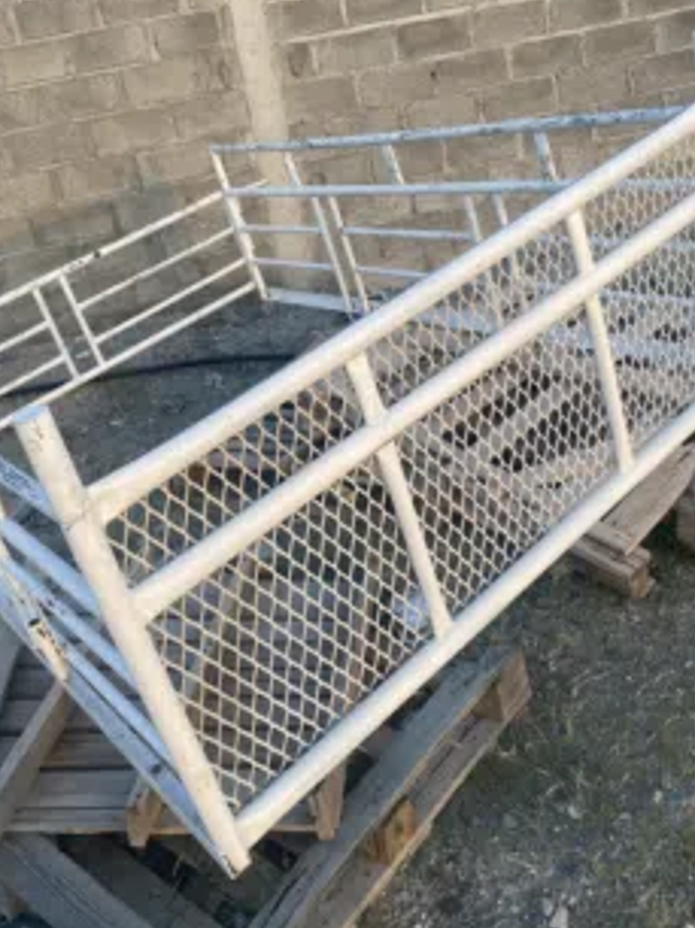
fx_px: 911
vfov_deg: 53.7
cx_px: 300
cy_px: 379
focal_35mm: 34
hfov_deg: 41.7
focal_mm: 4.25
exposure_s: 1/288
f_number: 1.8
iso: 32
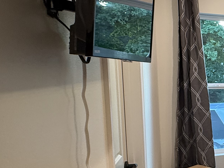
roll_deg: -1.2
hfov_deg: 28.8
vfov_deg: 32.1
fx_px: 291
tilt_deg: -5.7
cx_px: 328
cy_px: 97
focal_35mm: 45
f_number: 2.2
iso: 200
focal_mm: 2.22
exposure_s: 1/60
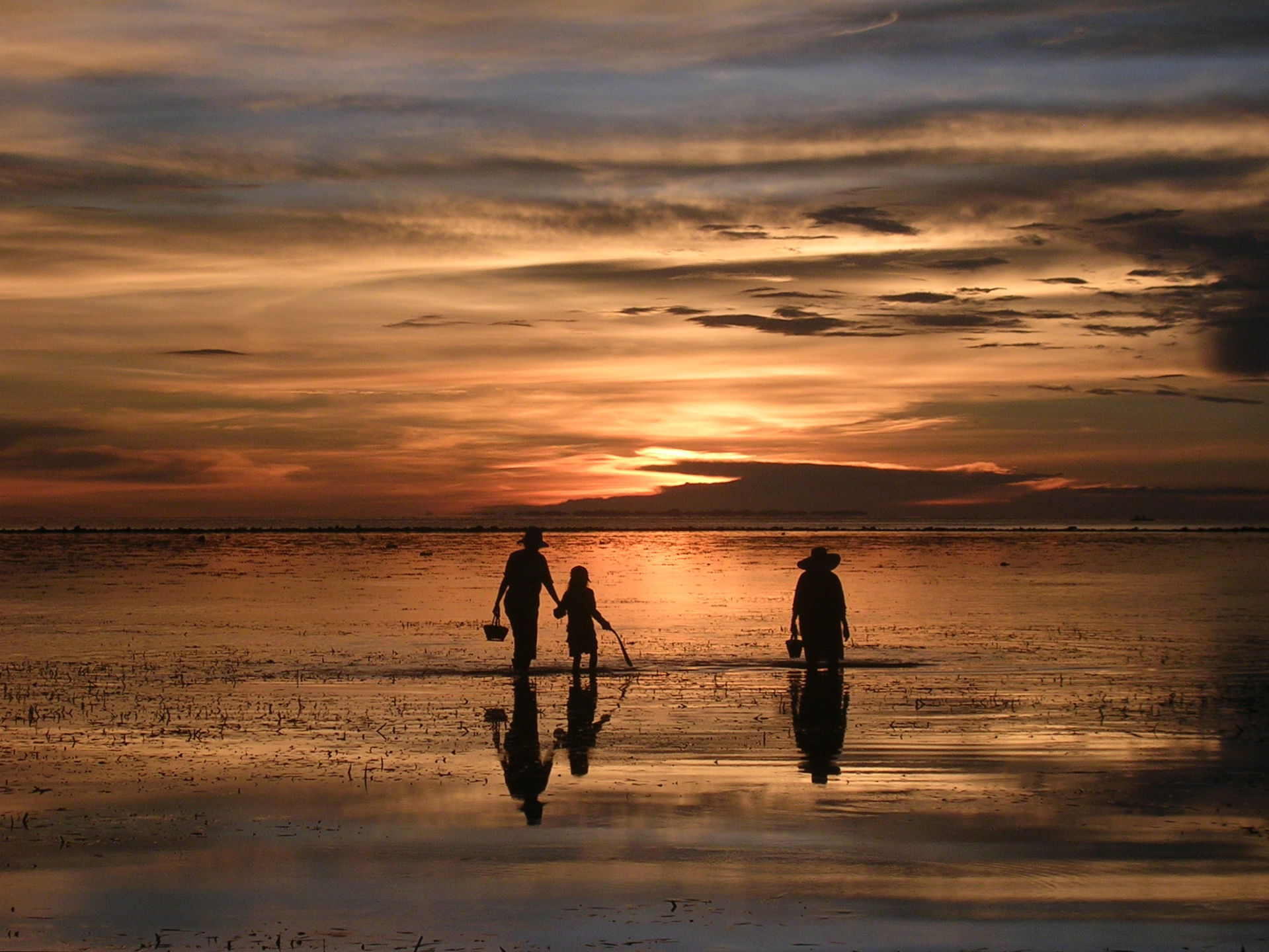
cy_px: 476
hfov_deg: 17.1
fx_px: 4217
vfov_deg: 12.9
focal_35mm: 115
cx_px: 634
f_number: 4.9
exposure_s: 1/202
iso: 50
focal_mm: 17.4
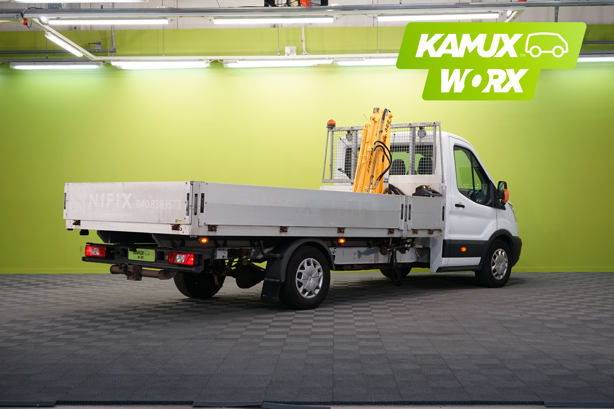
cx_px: 307
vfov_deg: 28.1
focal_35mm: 48
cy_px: 204
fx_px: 819
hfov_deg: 41.1
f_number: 5
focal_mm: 48
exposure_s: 1/30
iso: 320
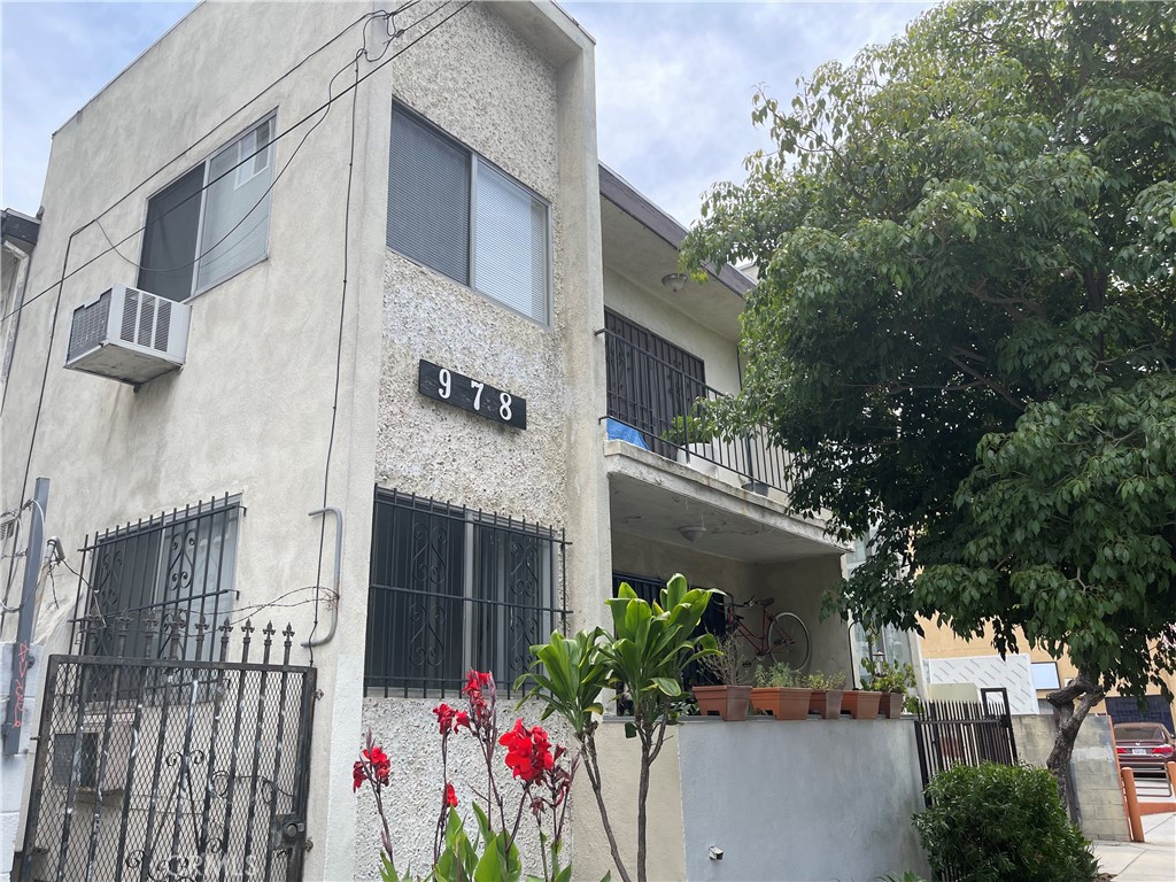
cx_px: 588
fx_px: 883
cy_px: 441
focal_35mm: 26
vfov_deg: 53.1
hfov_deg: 67.3
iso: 32
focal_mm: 5.1
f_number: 1.6
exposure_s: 1/1475
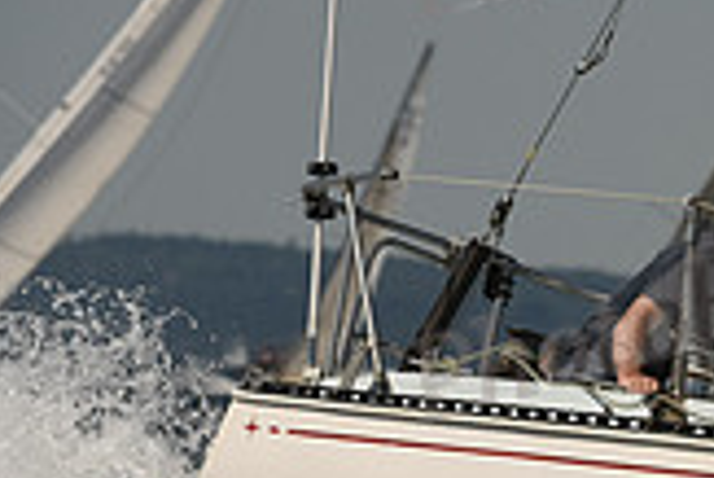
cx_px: 1257
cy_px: 476
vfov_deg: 1.3
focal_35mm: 1069
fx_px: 21220
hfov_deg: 1.9
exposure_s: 1/1000
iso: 250
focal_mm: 300
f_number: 9
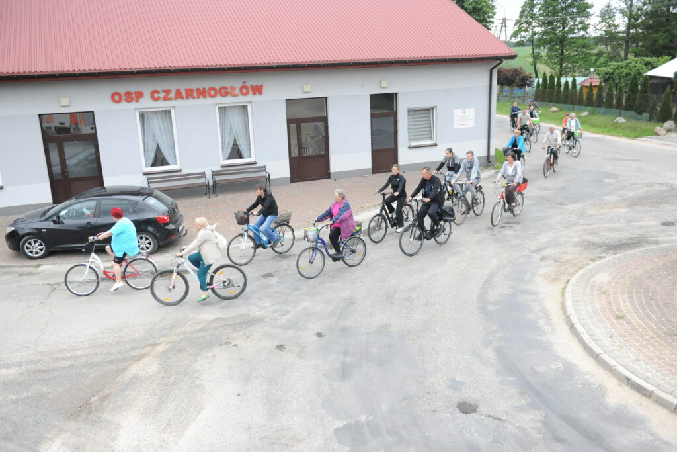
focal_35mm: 32
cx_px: 338
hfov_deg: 58.7
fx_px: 602
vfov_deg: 41.1
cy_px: 226
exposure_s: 1/8000
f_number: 3.2
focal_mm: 32
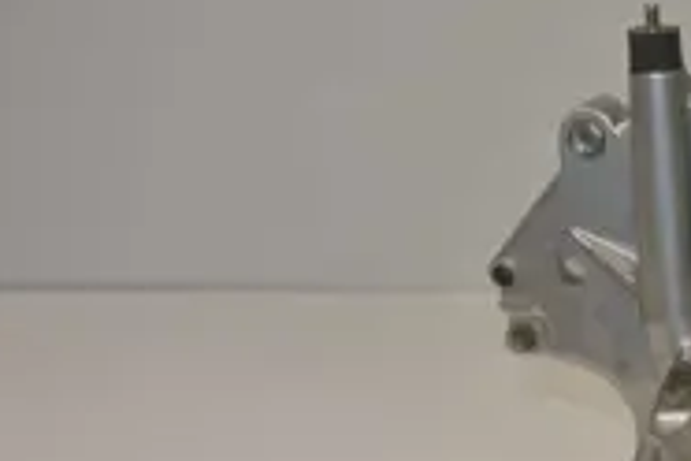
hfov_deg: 21.0
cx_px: 847
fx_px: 1727
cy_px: 599
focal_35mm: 90
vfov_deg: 14.5
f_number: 4
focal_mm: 11.8
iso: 200
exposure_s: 1/60
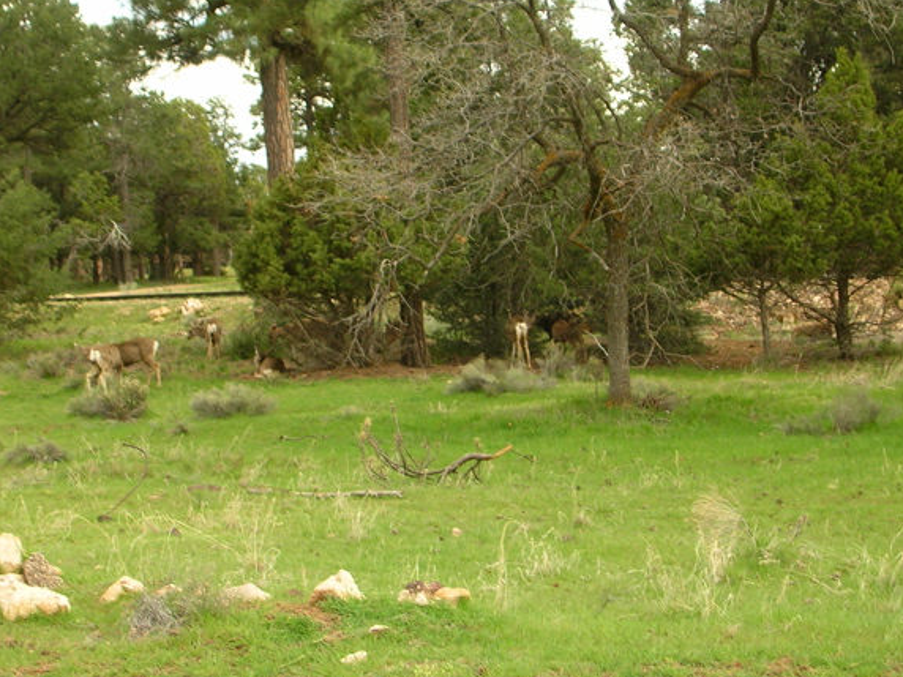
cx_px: 415
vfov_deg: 17.4
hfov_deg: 23.0
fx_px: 2217
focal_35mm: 85
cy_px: 322
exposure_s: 1/41.5
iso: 50
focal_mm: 11.5
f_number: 3.9
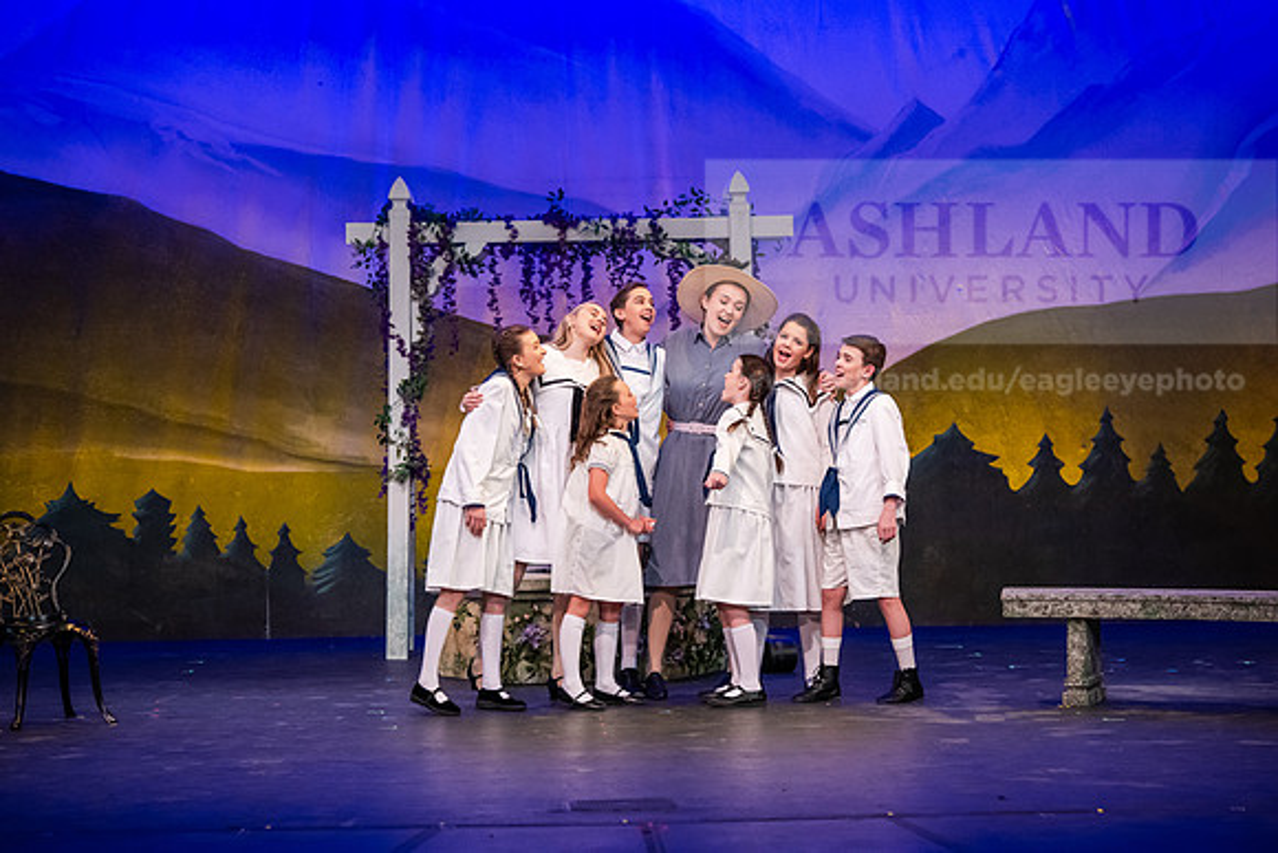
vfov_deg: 11.8
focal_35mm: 116
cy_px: 426
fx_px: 4119
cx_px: 639
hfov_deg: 17.6
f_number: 3.5
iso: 2000
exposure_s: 1/320
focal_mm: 116
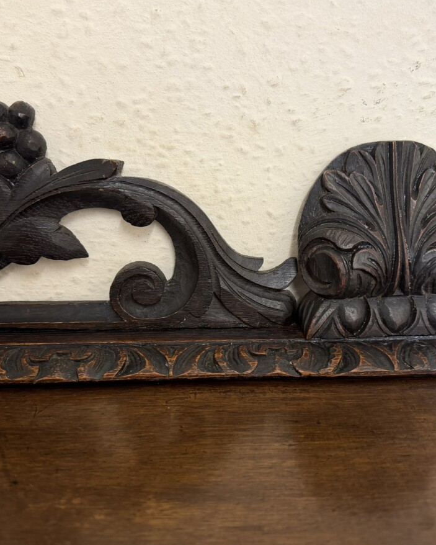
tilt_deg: -18.0
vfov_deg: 55.6
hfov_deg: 45.8
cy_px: 272
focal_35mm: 32
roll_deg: +0.7
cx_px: 223
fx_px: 516
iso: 160
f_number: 1.78
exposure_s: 1/50
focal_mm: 6.76
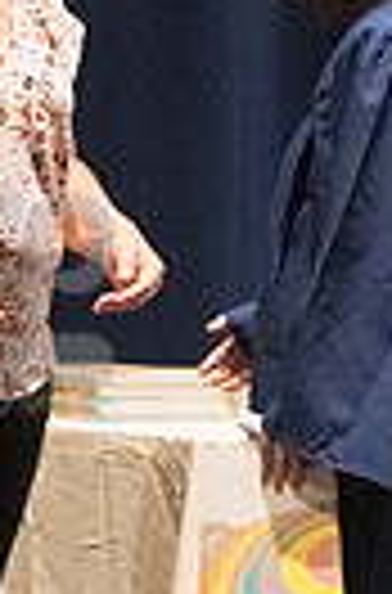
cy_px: 288
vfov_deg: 2.7
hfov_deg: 1.8
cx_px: 7
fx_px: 12659
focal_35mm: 769
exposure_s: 1/250
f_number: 4.5
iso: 8000
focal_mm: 150
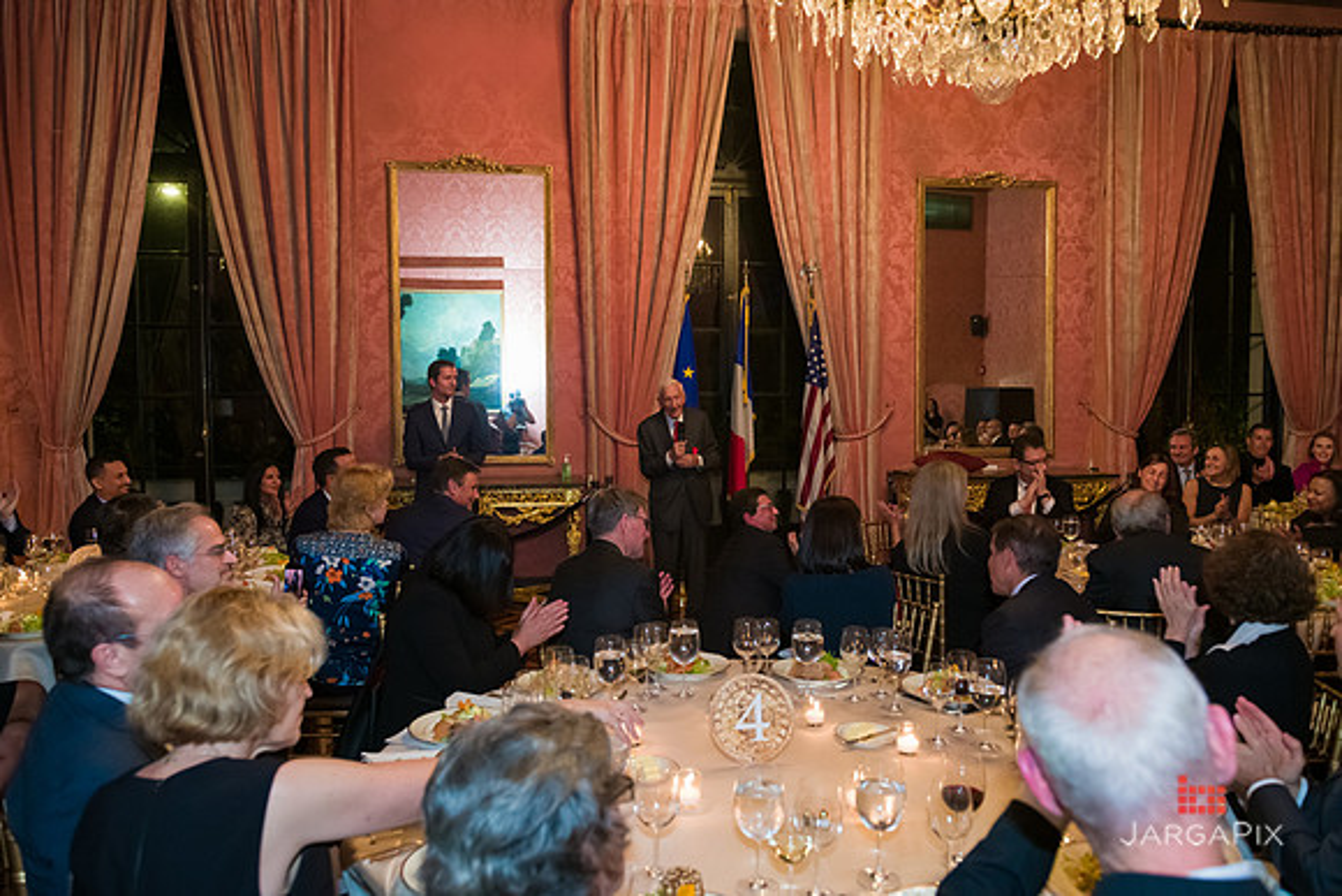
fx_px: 969
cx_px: 671
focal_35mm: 26
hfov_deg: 69.4
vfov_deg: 49.6
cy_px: 448
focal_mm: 26
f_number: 4
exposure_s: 1/80
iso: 3200
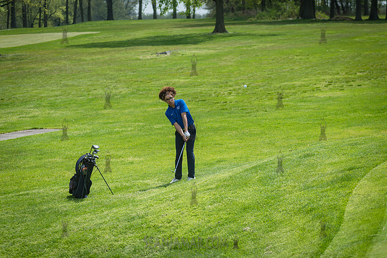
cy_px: 129
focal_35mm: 119
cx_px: 194
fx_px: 1280
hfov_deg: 17.2
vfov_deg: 11.5
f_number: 3.5
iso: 100
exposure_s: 1/1000
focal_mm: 100
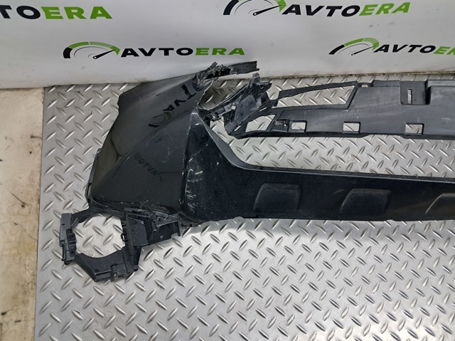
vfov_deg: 51.3
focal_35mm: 27
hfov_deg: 65.4
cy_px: 170
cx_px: 228
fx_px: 355
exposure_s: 1/60
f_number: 1.8
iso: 100
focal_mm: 4
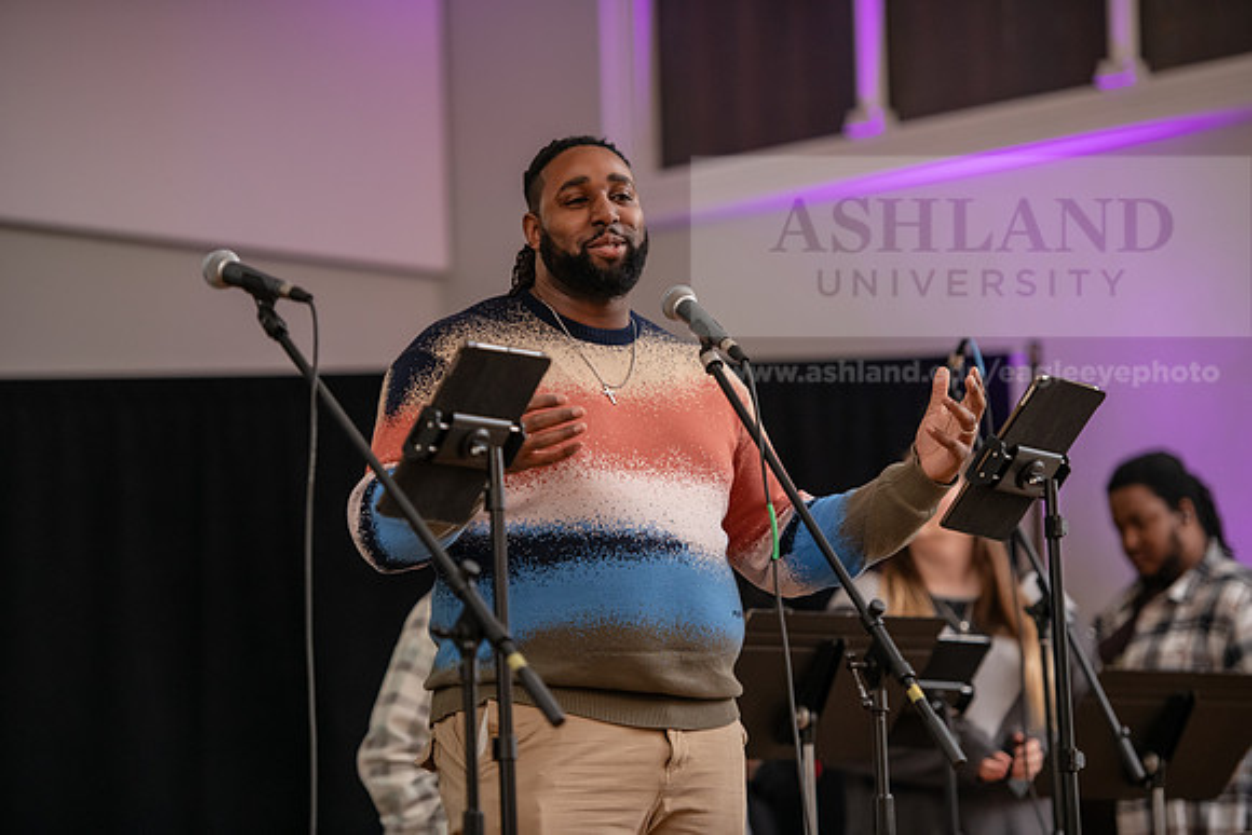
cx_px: 626
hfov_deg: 15.2
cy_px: 418
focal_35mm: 135
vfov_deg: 10.2
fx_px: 4696
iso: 1600
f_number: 2.8
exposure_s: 1/125
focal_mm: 135
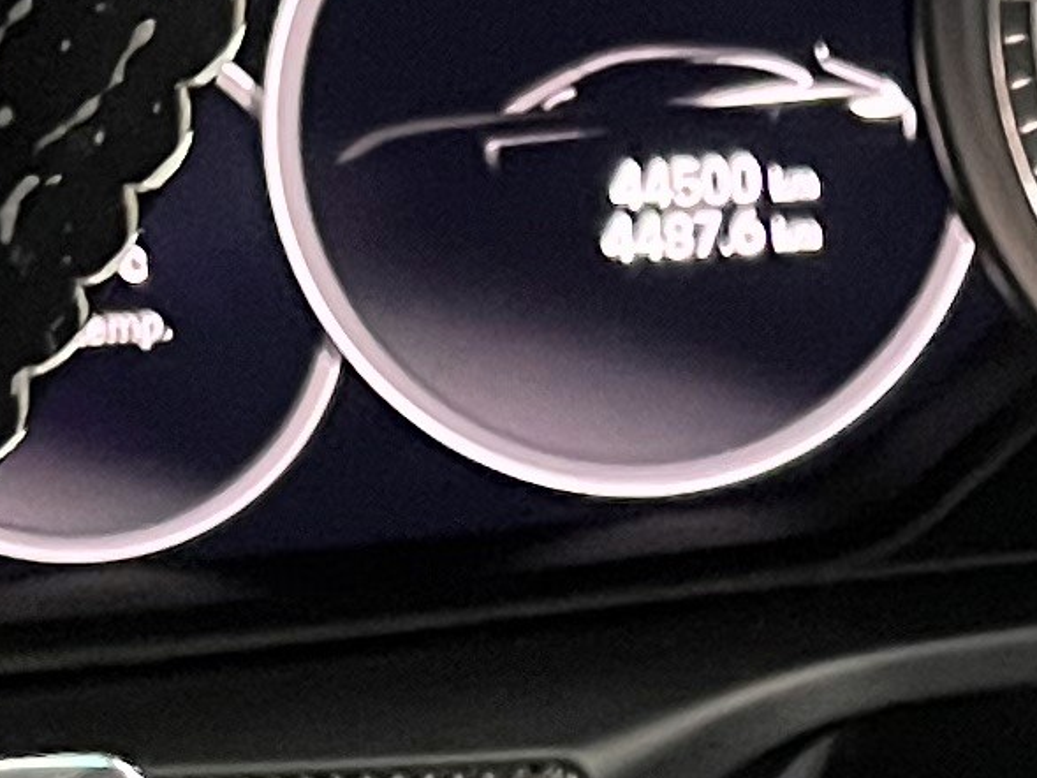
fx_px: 5333
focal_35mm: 178
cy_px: 1454
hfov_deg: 10.8
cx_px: 1424
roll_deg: -0.6
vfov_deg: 8.0
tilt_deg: -32.7
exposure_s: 1/33
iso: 500
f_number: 1.6
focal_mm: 5.1
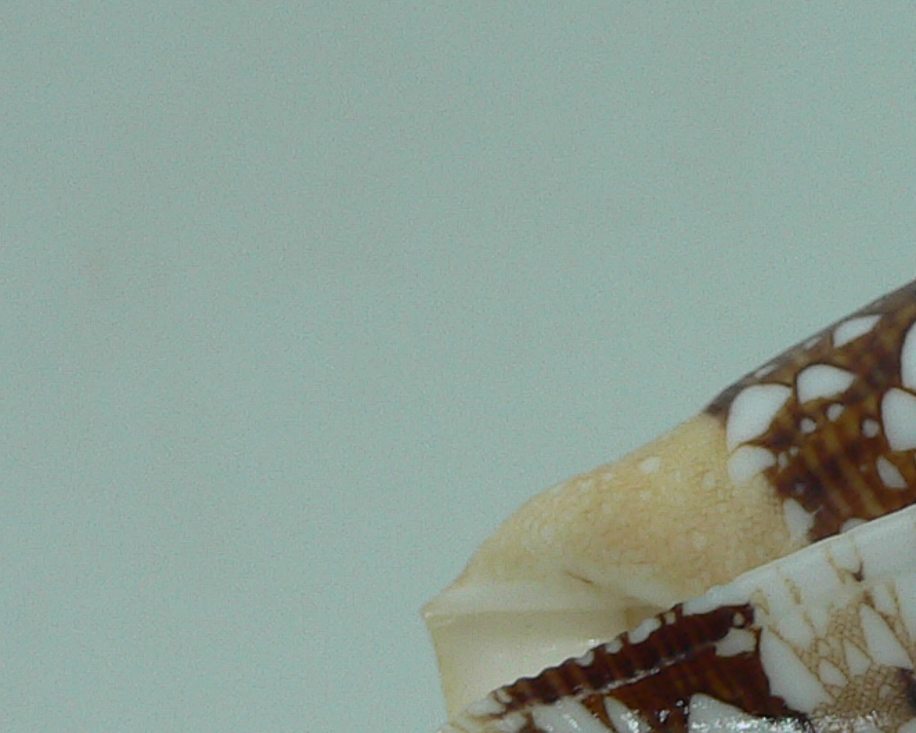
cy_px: 573
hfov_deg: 17.6
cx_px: 1074
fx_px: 2820
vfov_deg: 14.7
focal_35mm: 104
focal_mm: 4.6
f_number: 2.8
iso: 80
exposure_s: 1/60
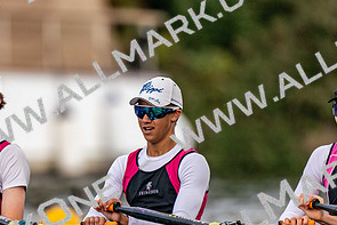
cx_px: 87
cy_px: 171
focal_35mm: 1181
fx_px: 11060
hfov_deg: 1.7
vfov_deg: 1.2
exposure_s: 1/2500
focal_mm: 600
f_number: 4
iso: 500
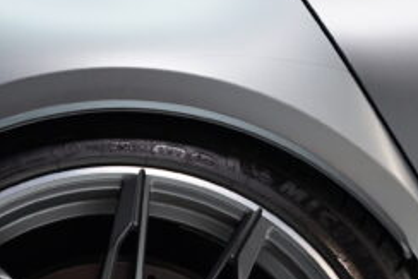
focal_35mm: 212
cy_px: 426
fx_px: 2466
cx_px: 135
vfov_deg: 6.4
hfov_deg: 9.7
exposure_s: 1/80
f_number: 3.2
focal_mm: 67.4
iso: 1000
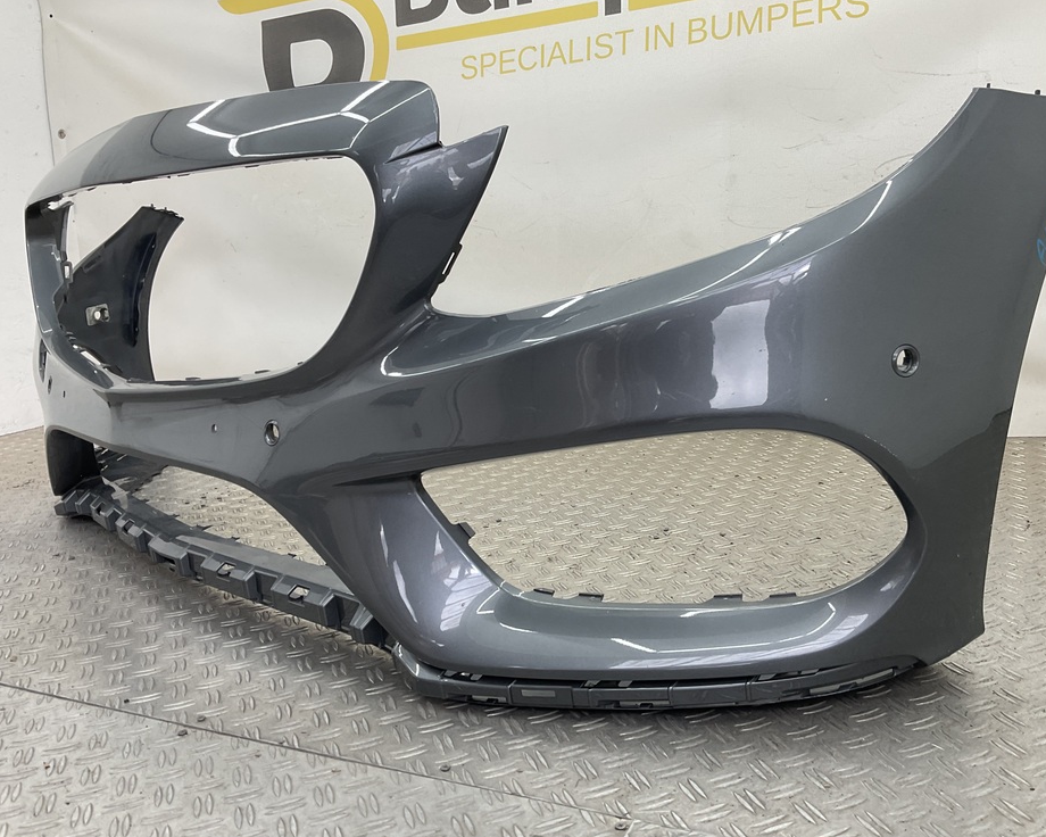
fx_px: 960
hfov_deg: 57.1
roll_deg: +3.2
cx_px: 559
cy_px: 411
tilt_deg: -12.0
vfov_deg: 47.1
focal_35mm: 31
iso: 25
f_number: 1.8
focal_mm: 3
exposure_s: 1/120
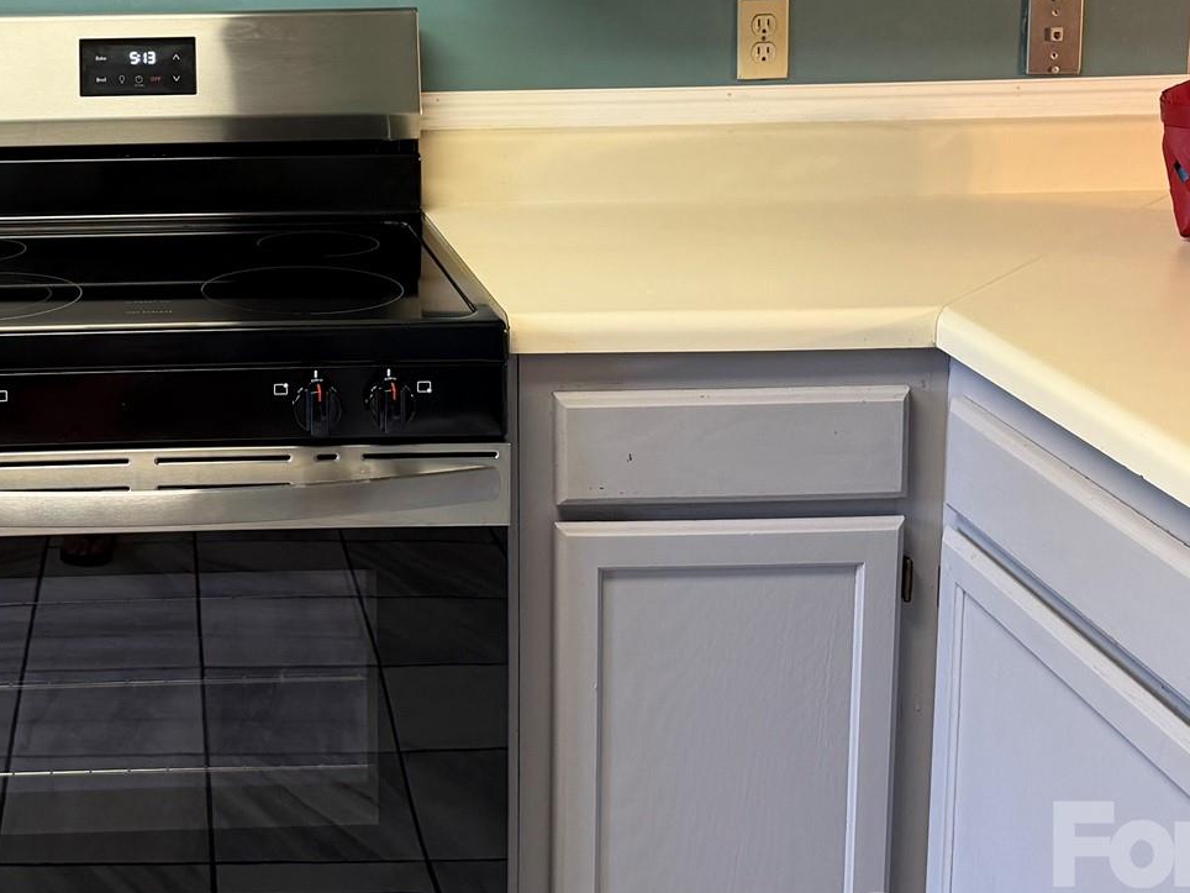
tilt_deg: -6.9
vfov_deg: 27.6
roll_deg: +1.3
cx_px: 183
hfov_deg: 35.8
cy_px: 95
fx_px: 1753
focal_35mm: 51
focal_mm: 6.76
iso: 250
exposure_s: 1/60
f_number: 1.78
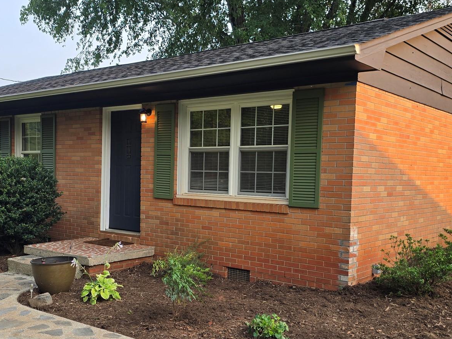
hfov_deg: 46.6
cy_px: 211
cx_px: 188
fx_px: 522
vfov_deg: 35.8
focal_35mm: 40
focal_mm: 6.3
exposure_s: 1/180
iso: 16
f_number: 1.7
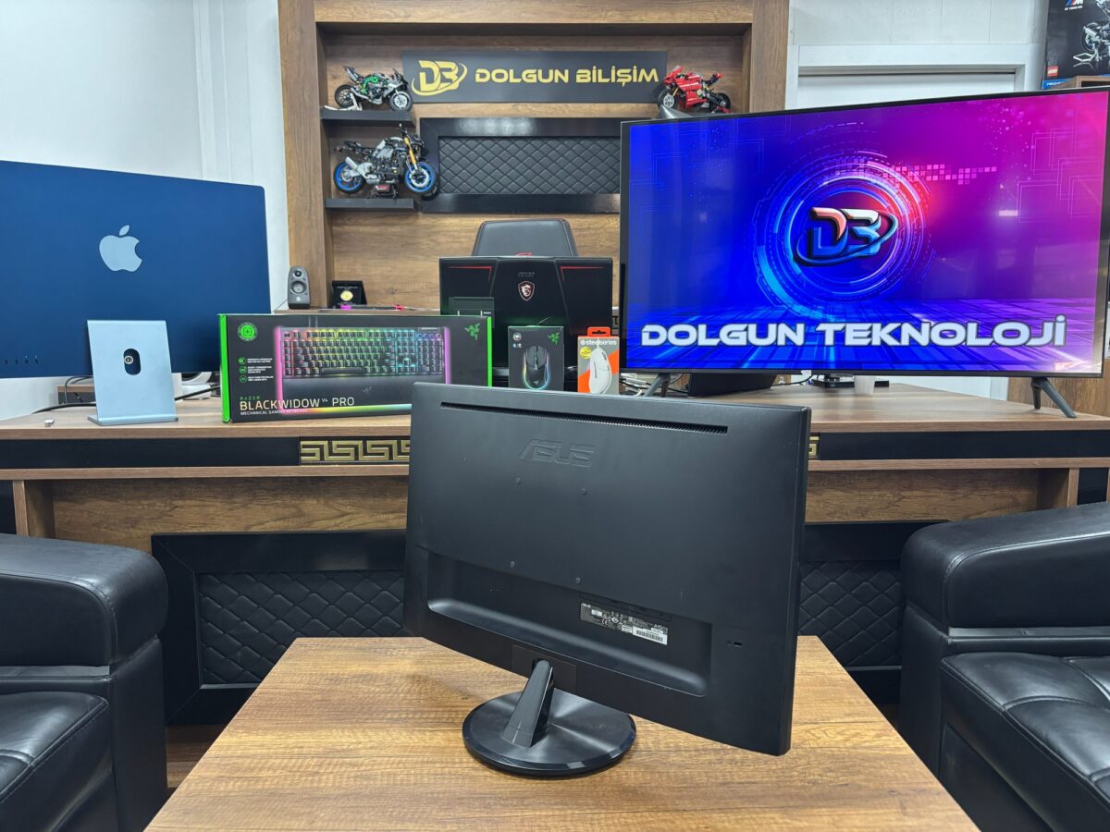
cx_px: 555
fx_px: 834
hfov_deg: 67.3
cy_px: 416
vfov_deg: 53.1
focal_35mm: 26
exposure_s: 1/50
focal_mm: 5.96
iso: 250
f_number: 1.6
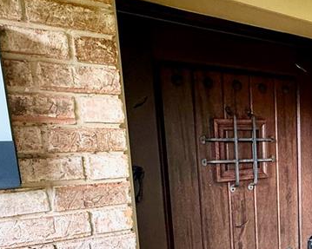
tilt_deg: -9.3
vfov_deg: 36.8
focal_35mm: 39
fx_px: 360
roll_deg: +1.0
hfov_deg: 41.5
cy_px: 200
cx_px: 303
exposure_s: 1/99
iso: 200
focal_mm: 2.22
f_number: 2.2
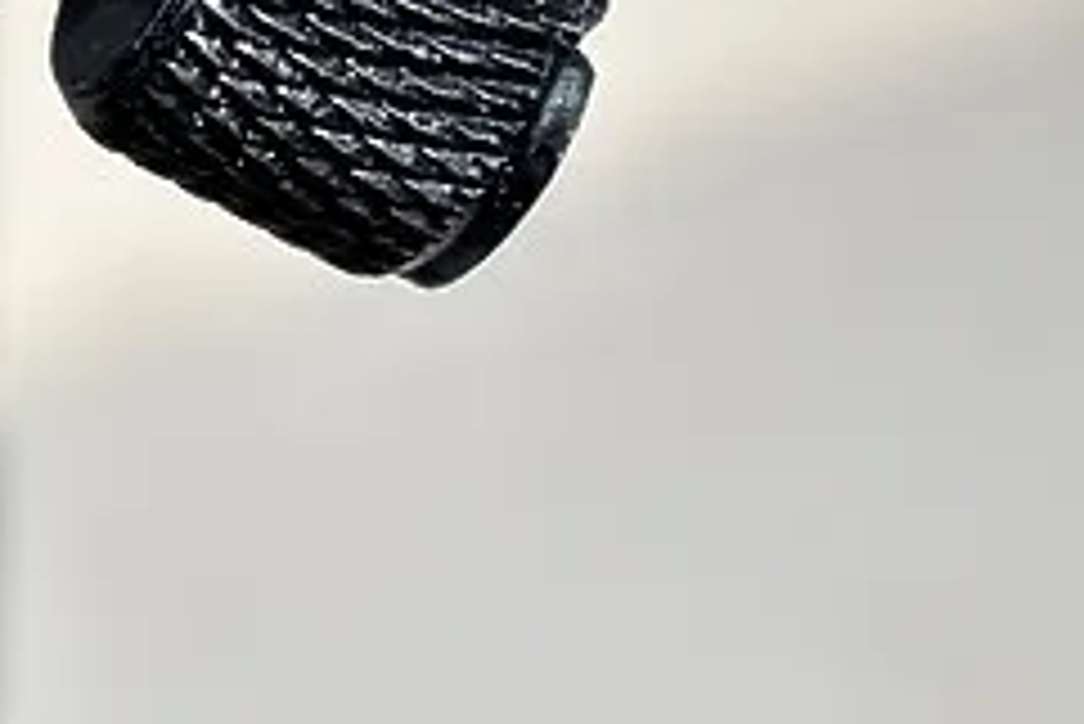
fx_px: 5272
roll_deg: -2.9
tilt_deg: -30.9
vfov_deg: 7.8
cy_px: 97
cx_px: 67
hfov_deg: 11.6
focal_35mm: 175
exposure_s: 1/60
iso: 40
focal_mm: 5.96
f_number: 1.6
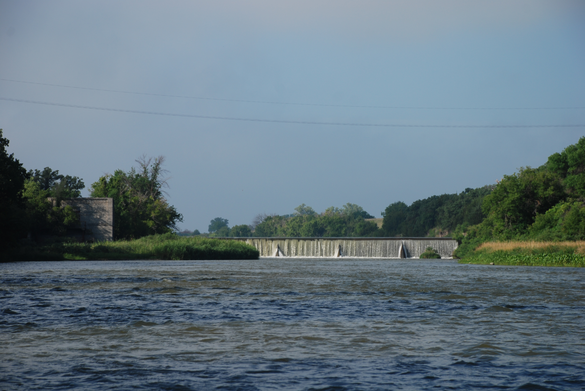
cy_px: 196
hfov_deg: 17.0
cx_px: 292
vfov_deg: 11.5
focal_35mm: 120
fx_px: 1952
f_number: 5.6
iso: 100
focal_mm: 80
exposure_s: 1/400
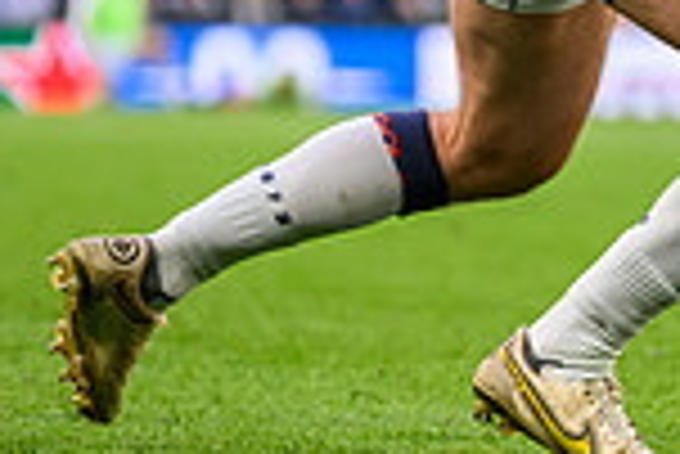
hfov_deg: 2.8
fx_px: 13991
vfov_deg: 1.9
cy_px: 55
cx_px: 1431
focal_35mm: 740
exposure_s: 1/1600
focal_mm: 170
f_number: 3.5
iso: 1250
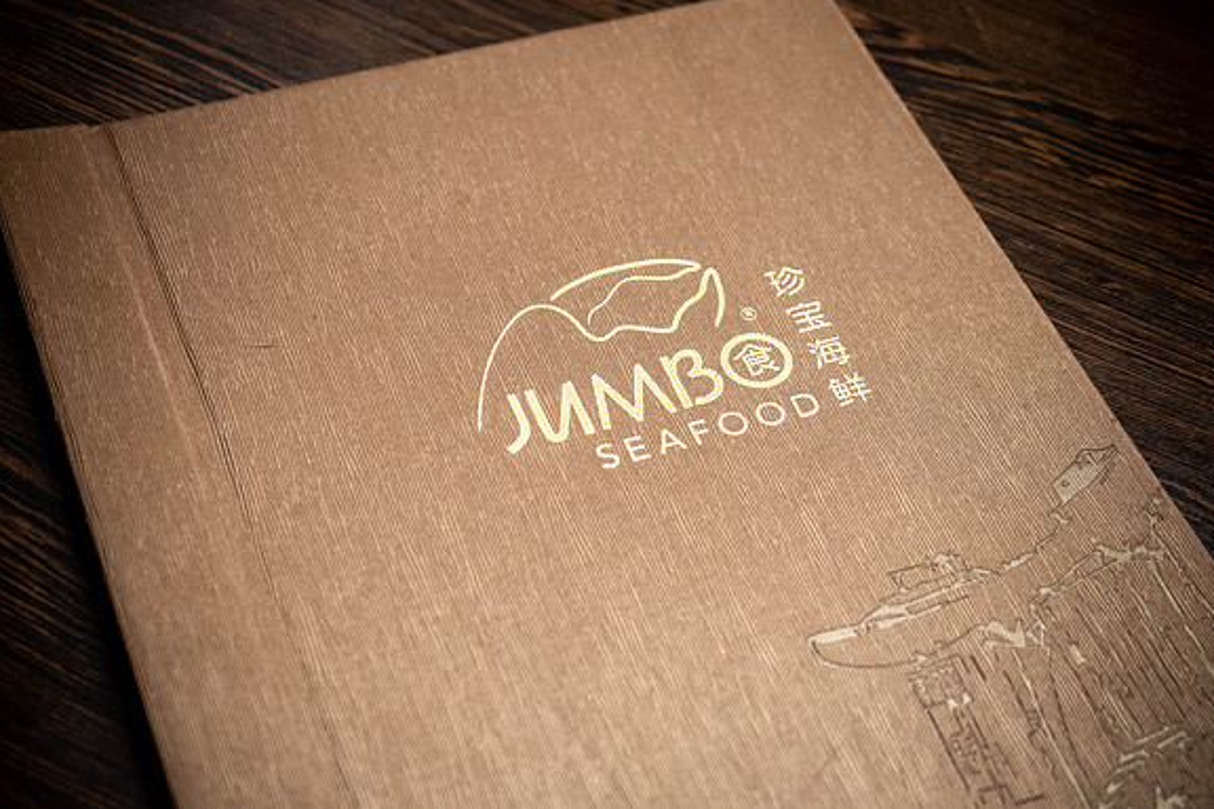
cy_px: 403
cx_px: 609
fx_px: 2259
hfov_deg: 30.1
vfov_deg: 20.3
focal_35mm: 67
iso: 1250
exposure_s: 1/80
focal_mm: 31
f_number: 2.8
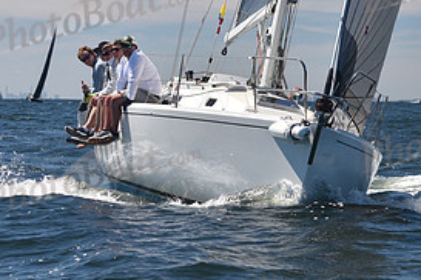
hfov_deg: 10.8
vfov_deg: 7.2
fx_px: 2233
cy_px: 75
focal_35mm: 191
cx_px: 282
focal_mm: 90
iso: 200
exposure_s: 1/800
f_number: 5
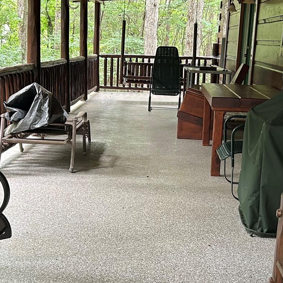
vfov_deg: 29.0
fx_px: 546
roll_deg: -2.4
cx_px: 150
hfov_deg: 29.1
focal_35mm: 59
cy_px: 159
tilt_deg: -12.0
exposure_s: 1/60
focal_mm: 5.7
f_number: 1.5
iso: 200
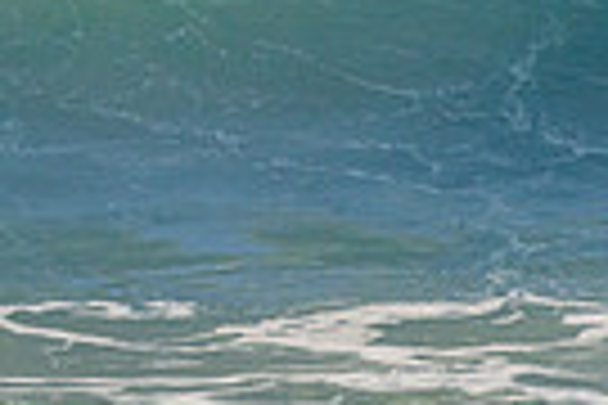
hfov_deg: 1.0
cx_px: -495
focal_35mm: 2147
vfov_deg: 0.6
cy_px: -304
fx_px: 36258
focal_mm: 500
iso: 280
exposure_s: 1/1600
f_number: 5.6
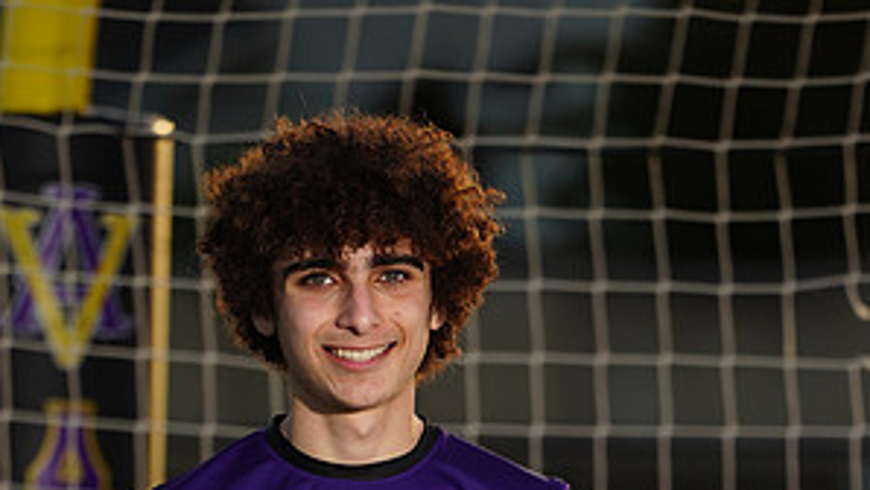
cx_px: 363
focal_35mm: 815
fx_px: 18811
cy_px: 770
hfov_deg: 2.6
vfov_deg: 1.5
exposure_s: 1/200
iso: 100
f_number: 7.1
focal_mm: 400
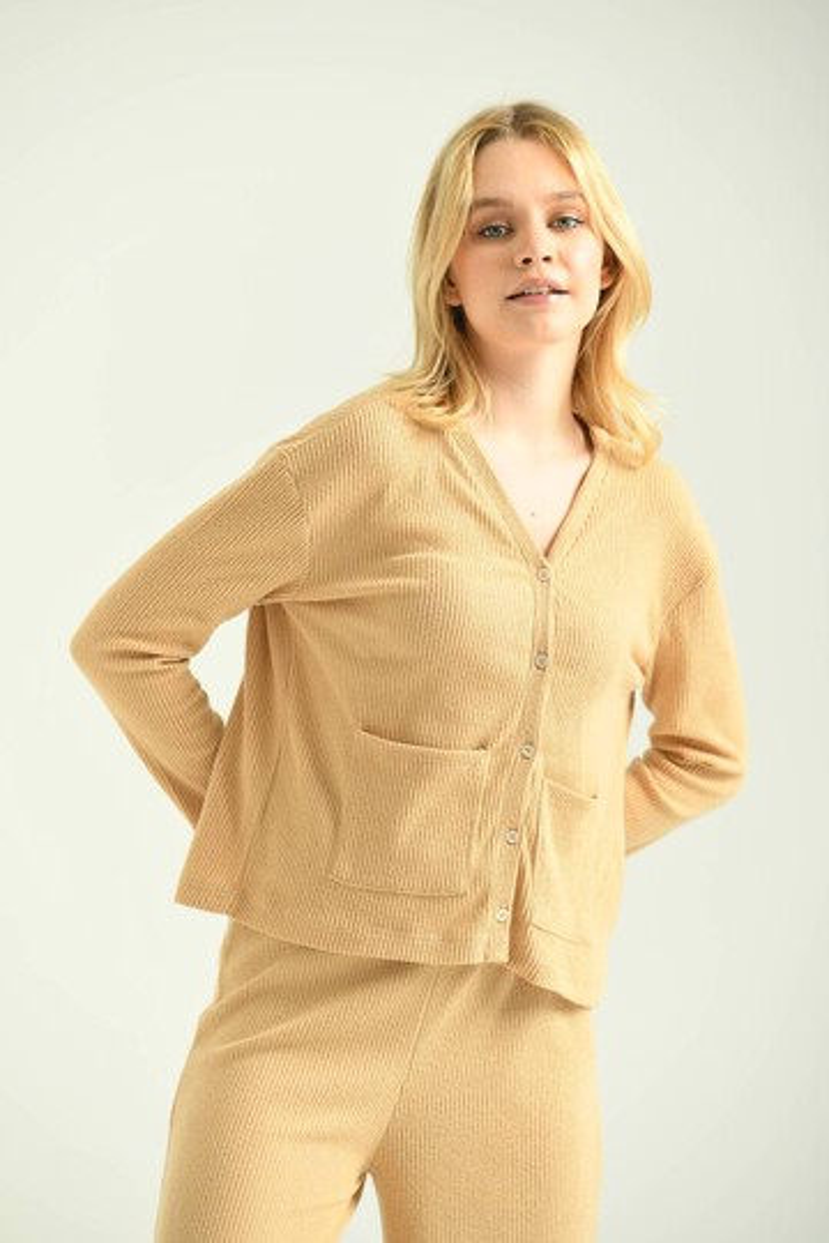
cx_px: 414
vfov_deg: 11.4
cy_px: 622
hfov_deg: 7.6
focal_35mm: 180
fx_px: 6217
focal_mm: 180
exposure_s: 1/160
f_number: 5.6
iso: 125
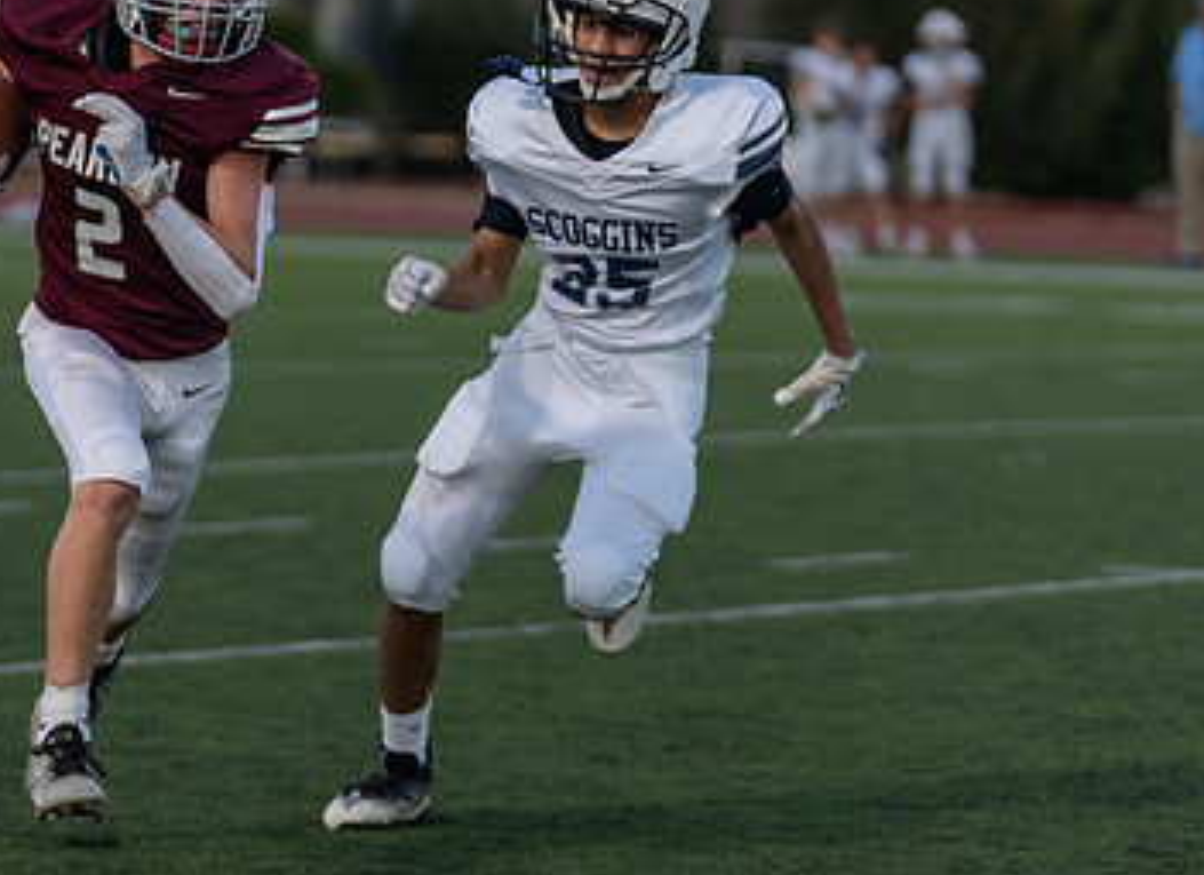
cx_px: 264
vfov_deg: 5.4
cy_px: 380
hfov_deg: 7.4
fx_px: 9286
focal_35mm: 270
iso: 640
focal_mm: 130
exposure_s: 1/1250
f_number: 2.8
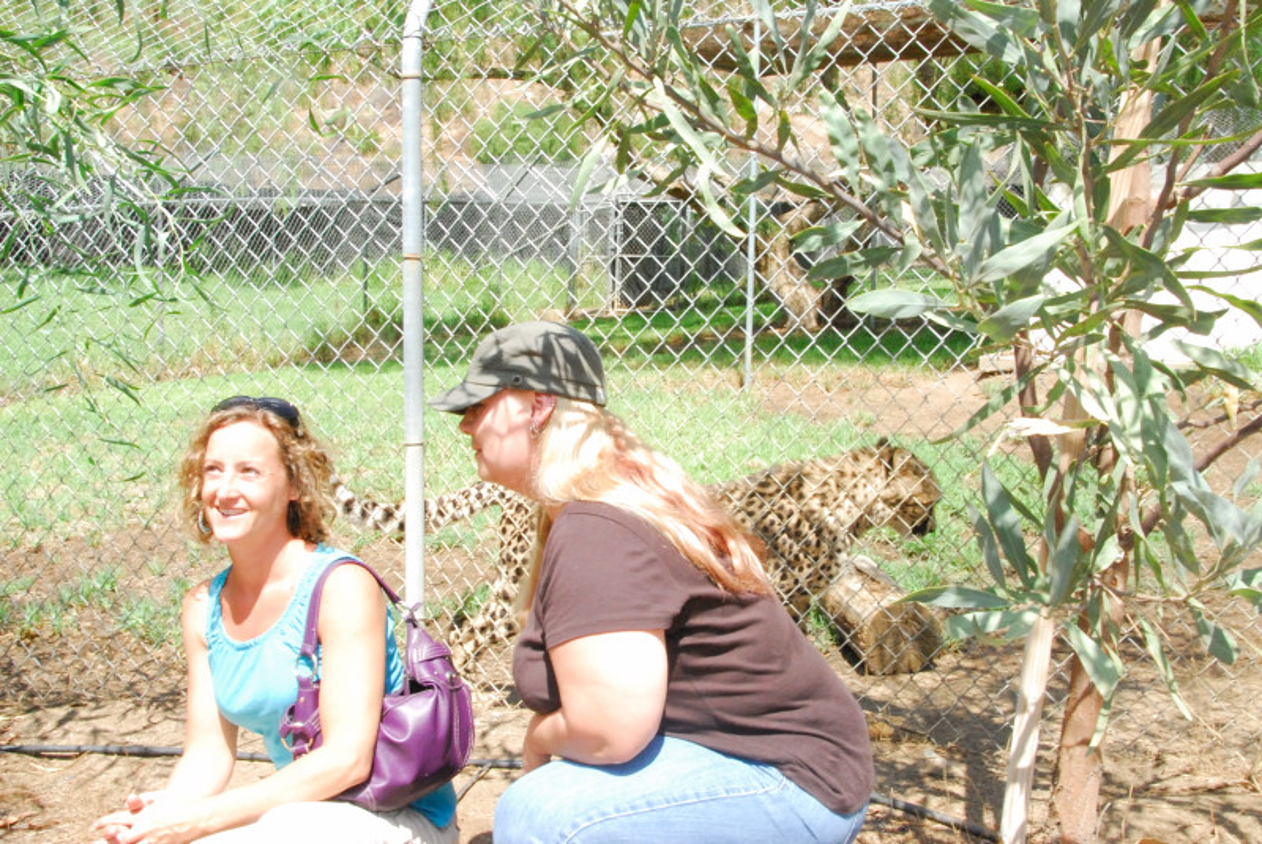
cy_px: 422
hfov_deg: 49.5
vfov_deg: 34.3
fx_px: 1368
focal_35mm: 39
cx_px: 631
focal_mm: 26
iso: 1600
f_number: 24
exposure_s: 1/90
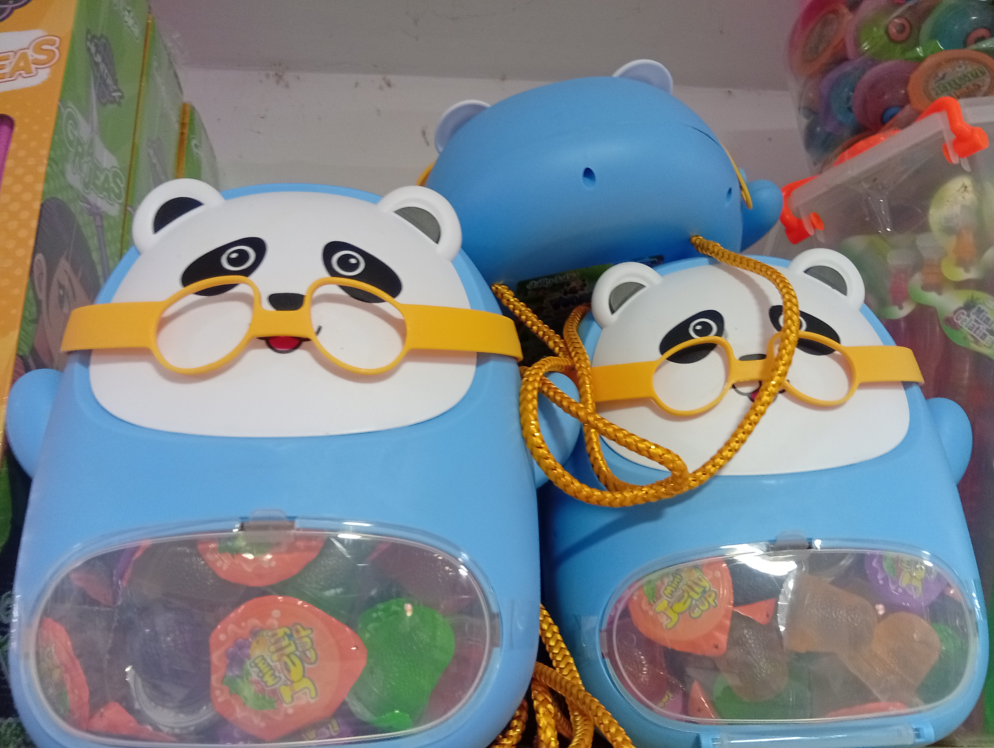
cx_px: 497
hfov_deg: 65.2
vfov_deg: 51.5
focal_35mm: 27
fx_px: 776
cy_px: 374
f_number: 1.8
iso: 293
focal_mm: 3.84
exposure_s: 1/33.3
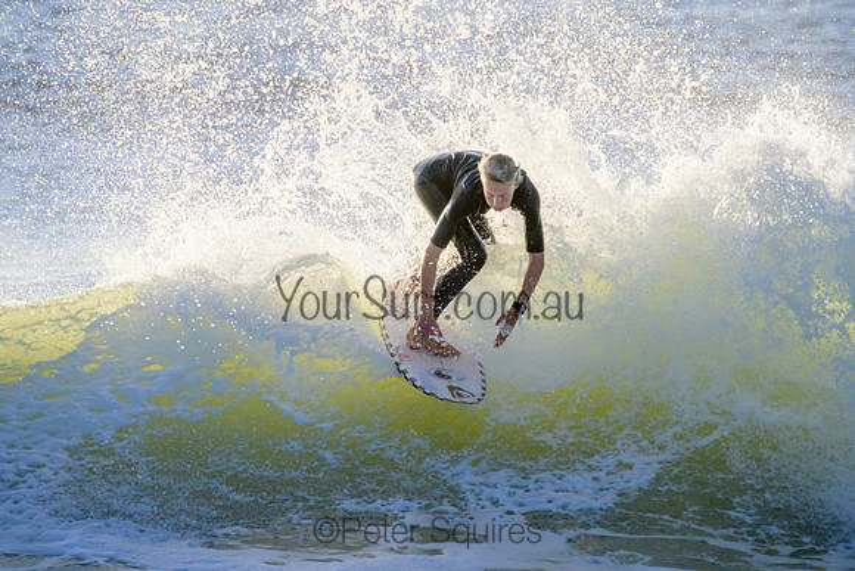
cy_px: 280
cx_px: 461
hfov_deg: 1.9
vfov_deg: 1.3
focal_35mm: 1098
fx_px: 26082
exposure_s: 1/1000
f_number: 11
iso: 560
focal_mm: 800
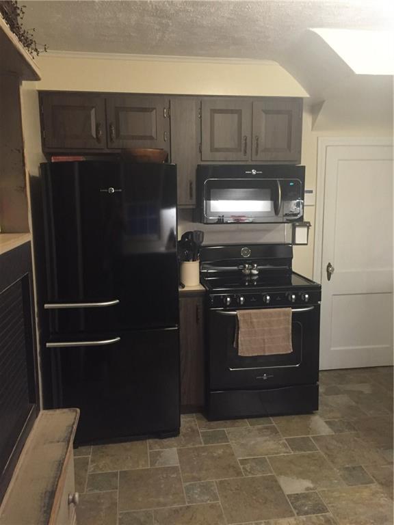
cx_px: 197
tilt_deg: -8.7
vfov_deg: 61.7
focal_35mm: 29
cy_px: 262
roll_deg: +1.1
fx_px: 440
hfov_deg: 48.2
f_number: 2.2
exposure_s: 1/15
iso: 250
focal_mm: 4.15
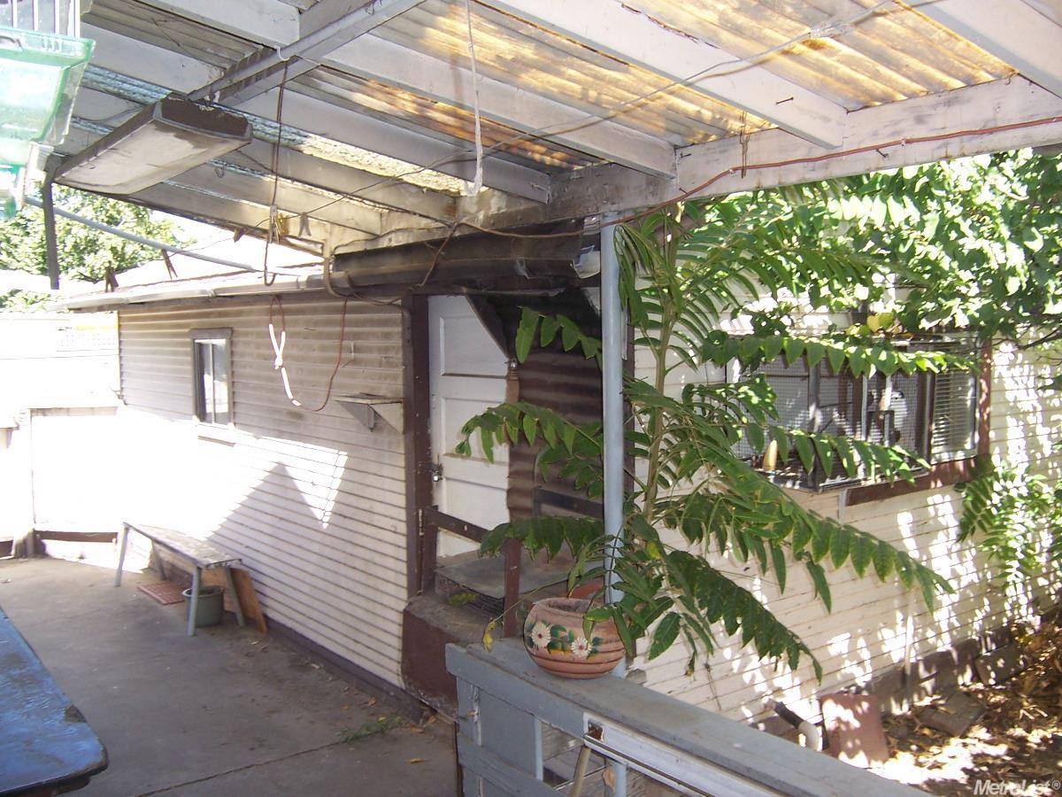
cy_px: 398
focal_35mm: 33
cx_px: 531
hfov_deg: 55.4
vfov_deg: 42.9
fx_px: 1012
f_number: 3.4
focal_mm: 5.5
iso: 80
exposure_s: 1/125
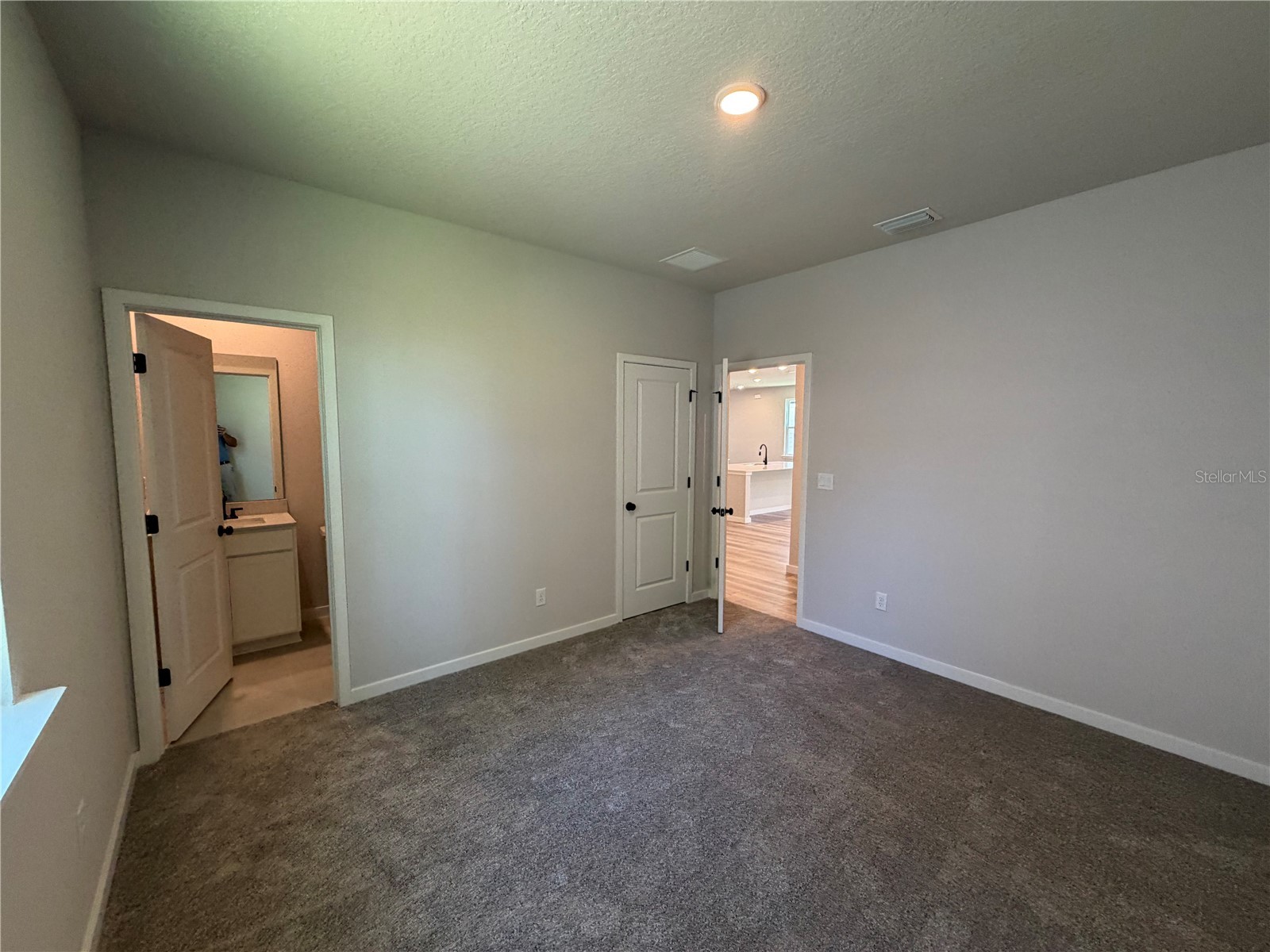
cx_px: 635
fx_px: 514
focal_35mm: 14
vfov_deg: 85.7
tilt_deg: -4.4
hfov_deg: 102.1
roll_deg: +0.1
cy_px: 476
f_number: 2.2
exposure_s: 1/60
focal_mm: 2.22
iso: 200
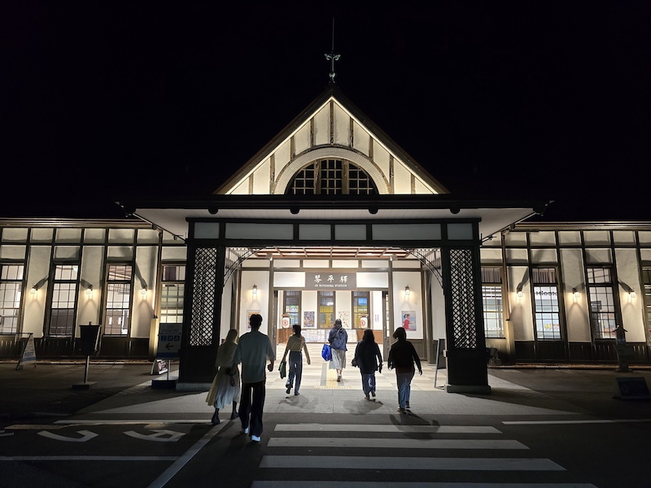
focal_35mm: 23
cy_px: 244
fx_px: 433
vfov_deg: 58.9
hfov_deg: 73.9
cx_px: 326
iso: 500
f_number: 1.7
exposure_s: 1/60
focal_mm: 6.3
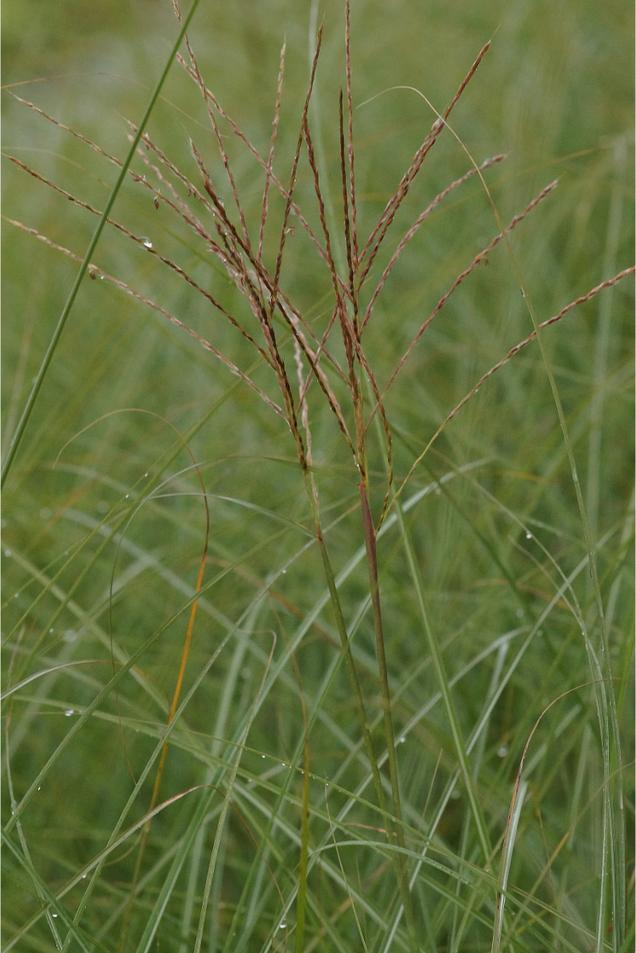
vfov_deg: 13.7
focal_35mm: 150
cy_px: 476
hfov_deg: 9.1
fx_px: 3975
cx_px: 318
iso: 1600
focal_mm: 100
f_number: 6.3
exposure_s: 1/160
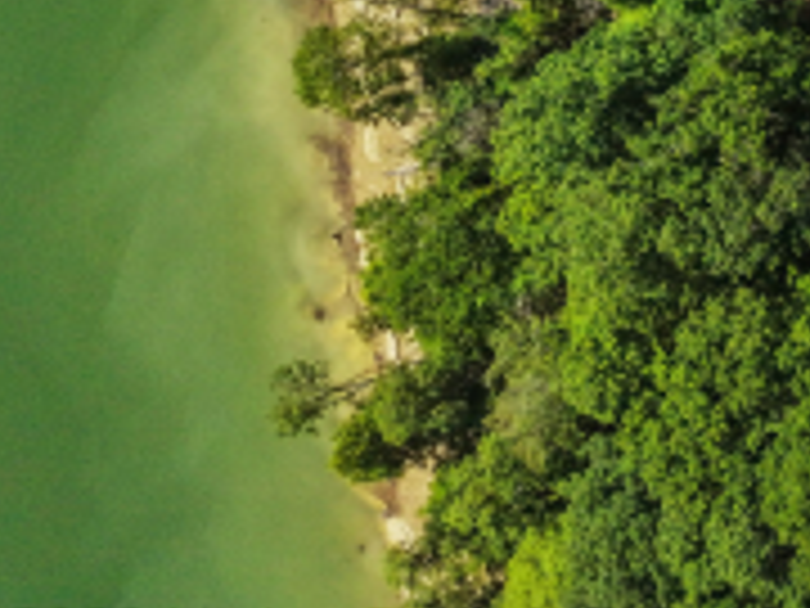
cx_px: 1456
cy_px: -387
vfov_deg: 15.0
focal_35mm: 89
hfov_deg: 17.7
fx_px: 2083
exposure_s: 1/4000
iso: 290
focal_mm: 8.67
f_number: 1.8
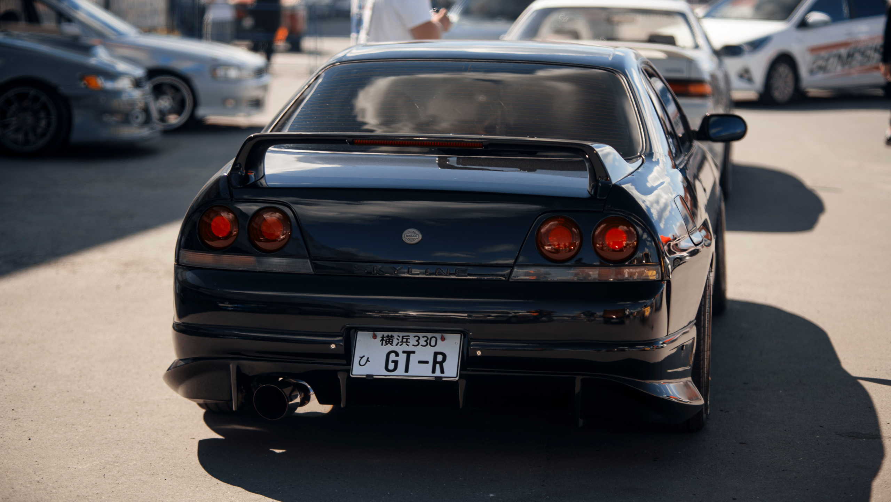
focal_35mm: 89
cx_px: 446
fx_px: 2104
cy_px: 229
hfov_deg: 23.9
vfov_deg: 13.6
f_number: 1.8
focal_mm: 85
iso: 200
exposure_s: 1/80
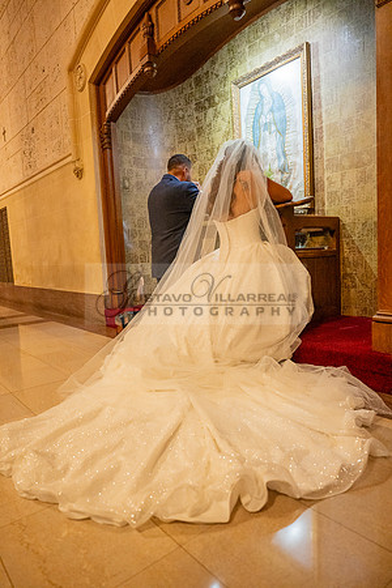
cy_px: 294
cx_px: 196
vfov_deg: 73.7
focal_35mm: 24
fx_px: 392
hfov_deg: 53.1
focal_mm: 24
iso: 2000
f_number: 3.2
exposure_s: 1/200
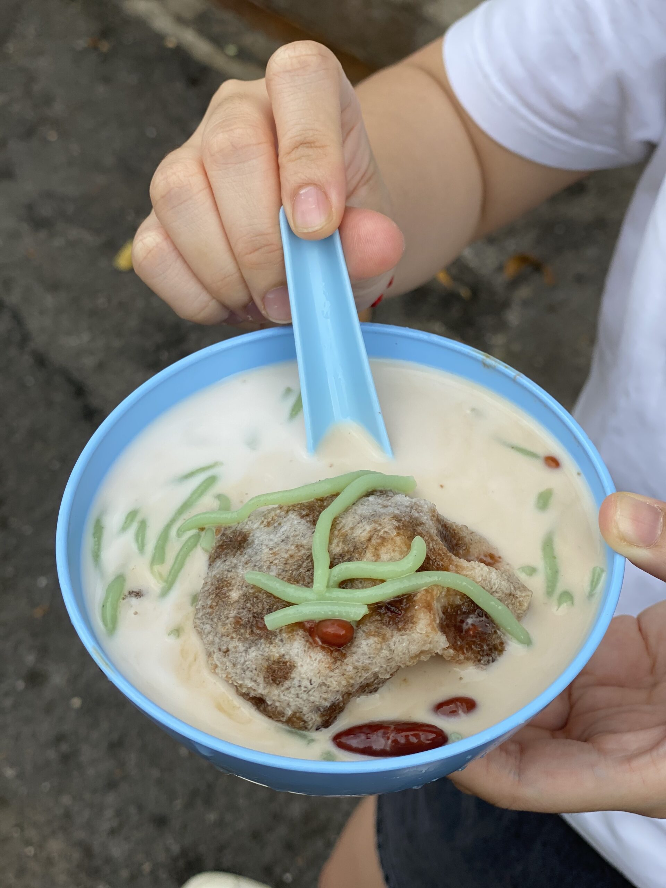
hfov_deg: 28.0
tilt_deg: -47.4
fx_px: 1334
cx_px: 333
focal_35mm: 52
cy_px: 444
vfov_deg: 36.8
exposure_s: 1/457
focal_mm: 6
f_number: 2
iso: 20
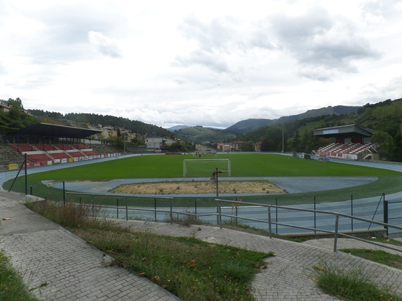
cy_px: 150
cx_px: 201
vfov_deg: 58.9
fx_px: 267
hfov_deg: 73.9
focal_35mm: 23
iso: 100
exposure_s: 1/750
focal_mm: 4.1
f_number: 3.5
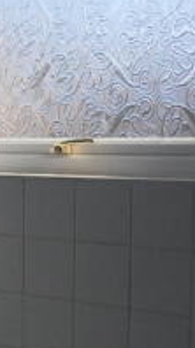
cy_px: 222
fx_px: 710
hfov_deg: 15.3
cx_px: -15
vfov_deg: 27.4
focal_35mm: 77
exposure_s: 1/90
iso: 80
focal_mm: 4.2
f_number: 7.5
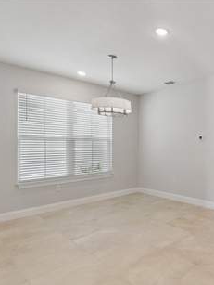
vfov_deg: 71.5
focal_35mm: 24
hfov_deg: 49.0
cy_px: 144
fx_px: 197
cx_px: 203
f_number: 10
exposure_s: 1/100
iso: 1000
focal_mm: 16
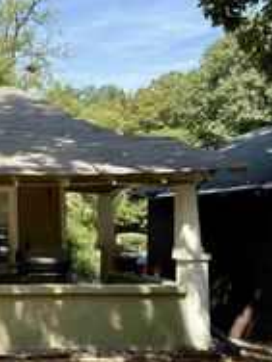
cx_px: -120
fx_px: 671
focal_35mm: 64
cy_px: 203
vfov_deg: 30.2
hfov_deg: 20.2
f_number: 1.78
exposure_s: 1/1934
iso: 64
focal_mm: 6.76
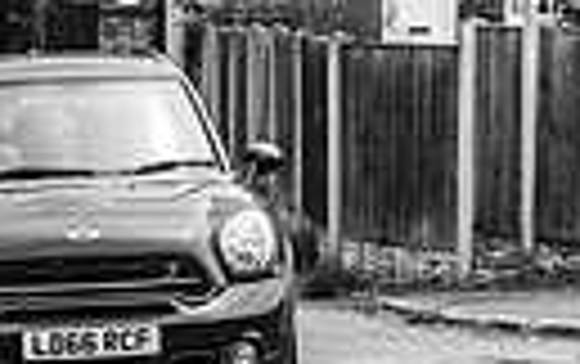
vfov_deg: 7.4
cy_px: 283
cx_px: 198
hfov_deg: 11.7
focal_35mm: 178
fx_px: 2817
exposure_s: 1/8000
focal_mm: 50
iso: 360
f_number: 2.2
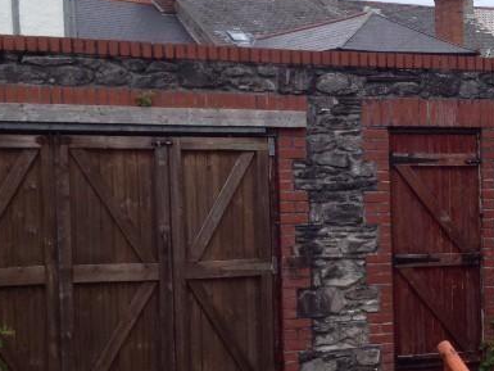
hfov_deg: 20.9
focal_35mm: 93
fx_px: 1328
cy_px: 268
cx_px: 377
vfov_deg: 15.8
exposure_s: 1/1284
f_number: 2.4
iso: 50
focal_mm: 4.28
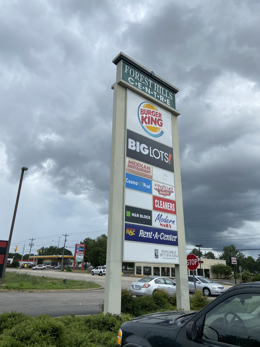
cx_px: 130
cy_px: 174
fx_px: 260
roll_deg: -2.0
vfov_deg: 67.3
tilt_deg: +19.3
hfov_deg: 53.1
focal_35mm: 26
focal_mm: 4.25
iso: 32
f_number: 1.8
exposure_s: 1/3205
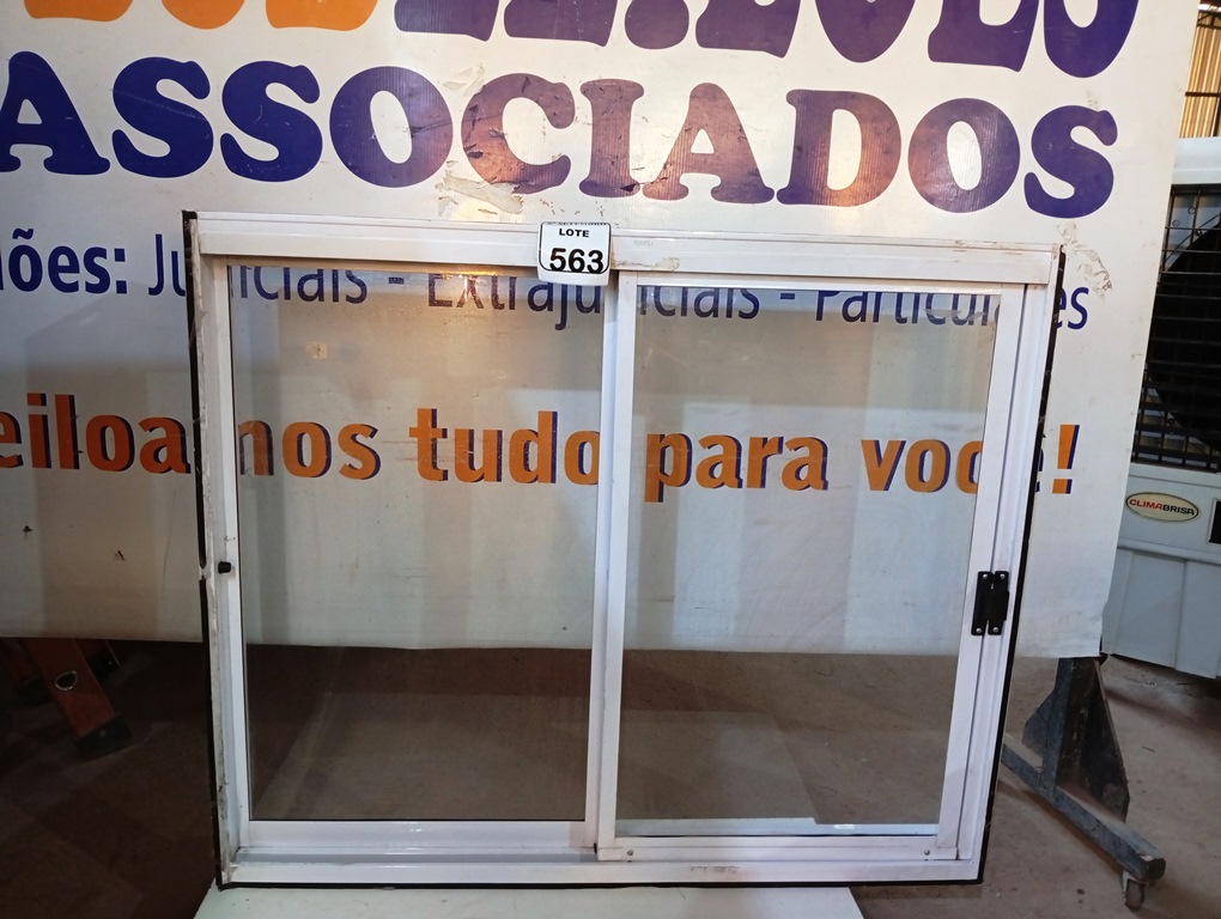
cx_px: 610
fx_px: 954
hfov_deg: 65.2
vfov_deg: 51.5
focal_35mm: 27
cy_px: 460
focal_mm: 3.98
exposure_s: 1/20
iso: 854
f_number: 1.8
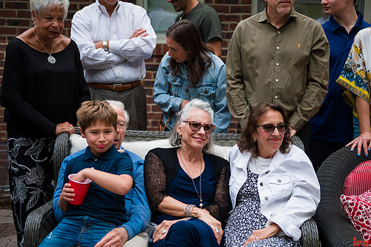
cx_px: 191
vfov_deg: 23.4
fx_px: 597
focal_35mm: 58
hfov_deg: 34.5
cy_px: 133
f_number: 3.2
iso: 200
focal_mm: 50
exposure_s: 1/800
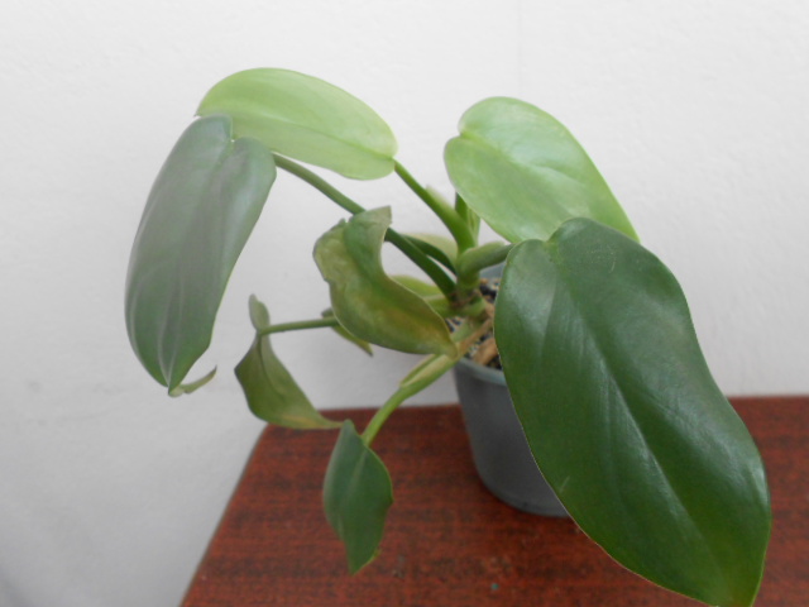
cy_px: 304
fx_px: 678
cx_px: 404
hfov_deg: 61.7
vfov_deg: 48.2
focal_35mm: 29
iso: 250
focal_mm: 5.3
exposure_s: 1/30
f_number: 3.4
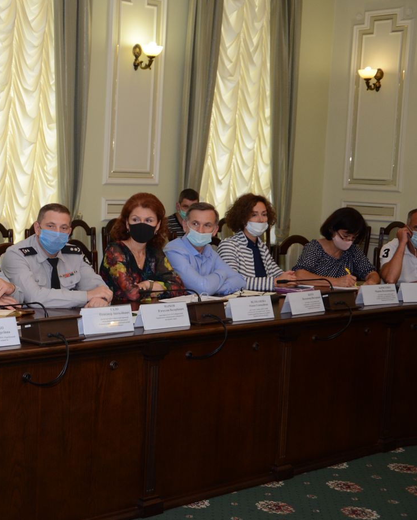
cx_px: 27
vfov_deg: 29.6
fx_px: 987
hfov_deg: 23.1
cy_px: 260
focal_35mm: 64
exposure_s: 1/200
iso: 800
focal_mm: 30
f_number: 4.2
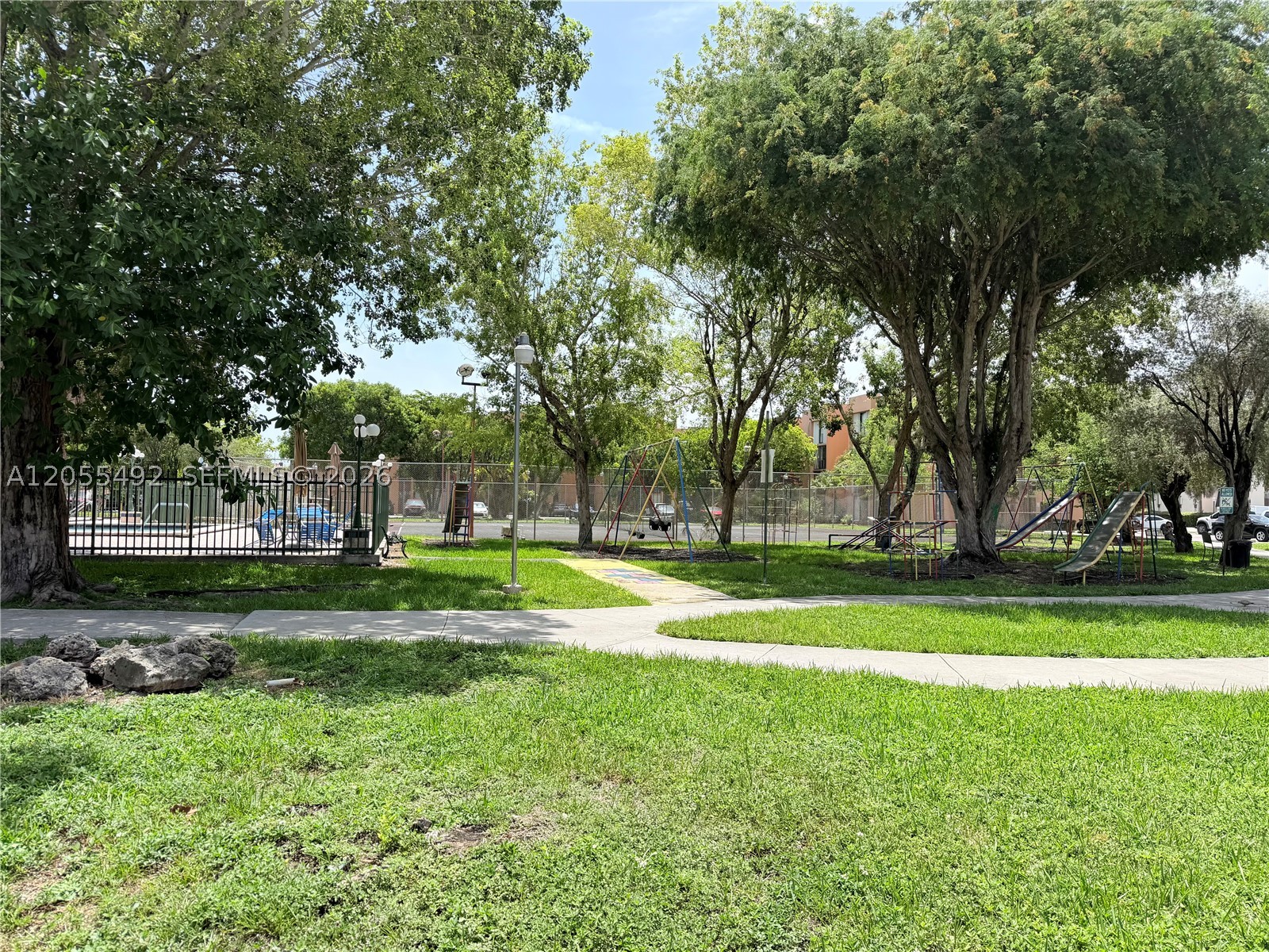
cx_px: 634
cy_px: 476
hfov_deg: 71.6
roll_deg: -0.7
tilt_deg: +1.2
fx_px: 880
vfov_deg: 56.8
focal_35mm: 24
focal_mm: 6.76
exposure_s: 1/2801
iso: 80
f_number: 1.78
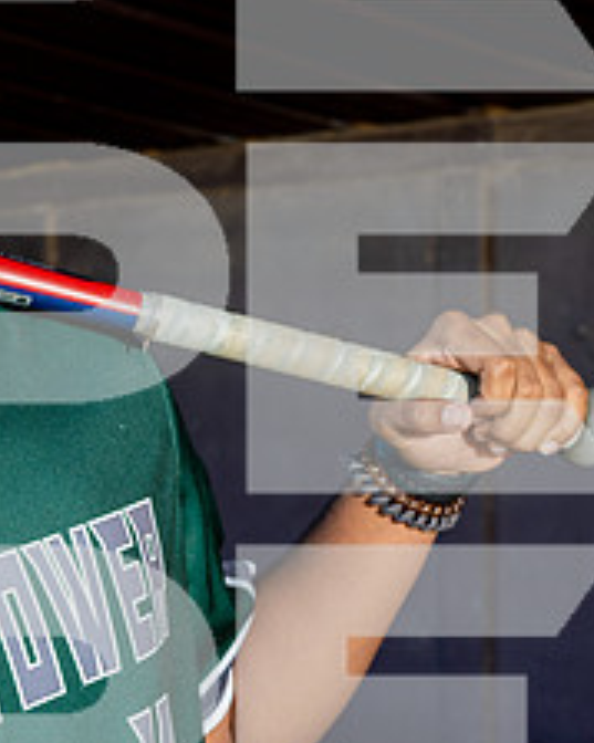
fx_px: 1869
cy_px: 320
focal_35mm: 85
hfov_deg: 16.8
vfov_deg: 22.5
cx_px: -216
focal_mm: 35
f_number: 5
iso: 200
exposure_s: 1/250
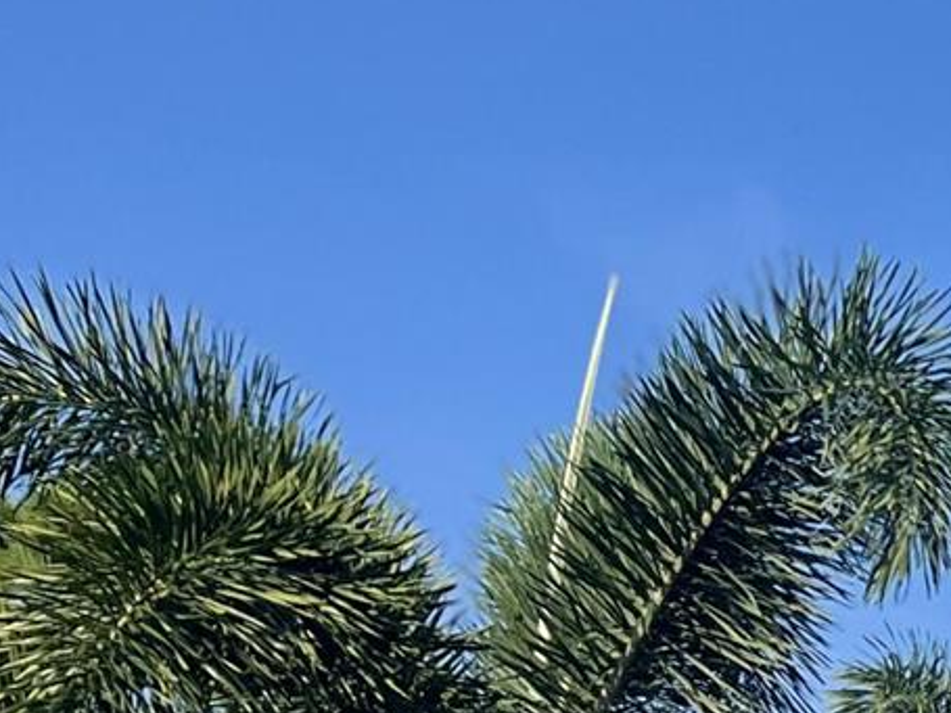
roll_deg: +1.6
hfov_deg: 13.5
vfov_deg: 11.3
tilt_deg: +9.3
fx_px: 3213
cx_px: 2103
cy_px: 1493
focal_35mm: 117
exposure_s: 1/3215
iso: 50
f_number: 1.6
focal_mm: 5.1
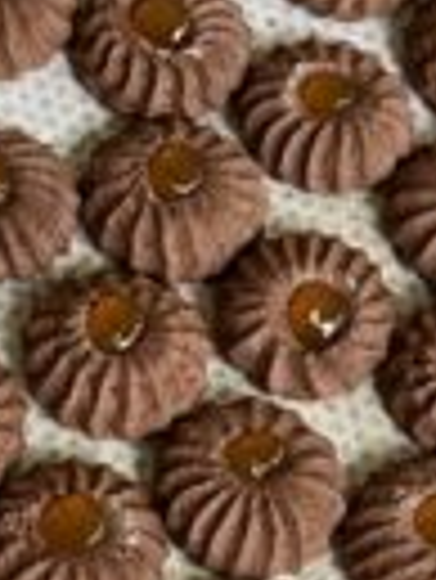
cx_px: 128
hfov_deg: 14.6
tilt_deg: -68.3
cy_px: 611
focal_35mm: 101
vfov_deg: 18.8
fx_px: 1693
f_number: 1.8
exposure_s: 1/60
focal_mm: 4.25
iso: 320
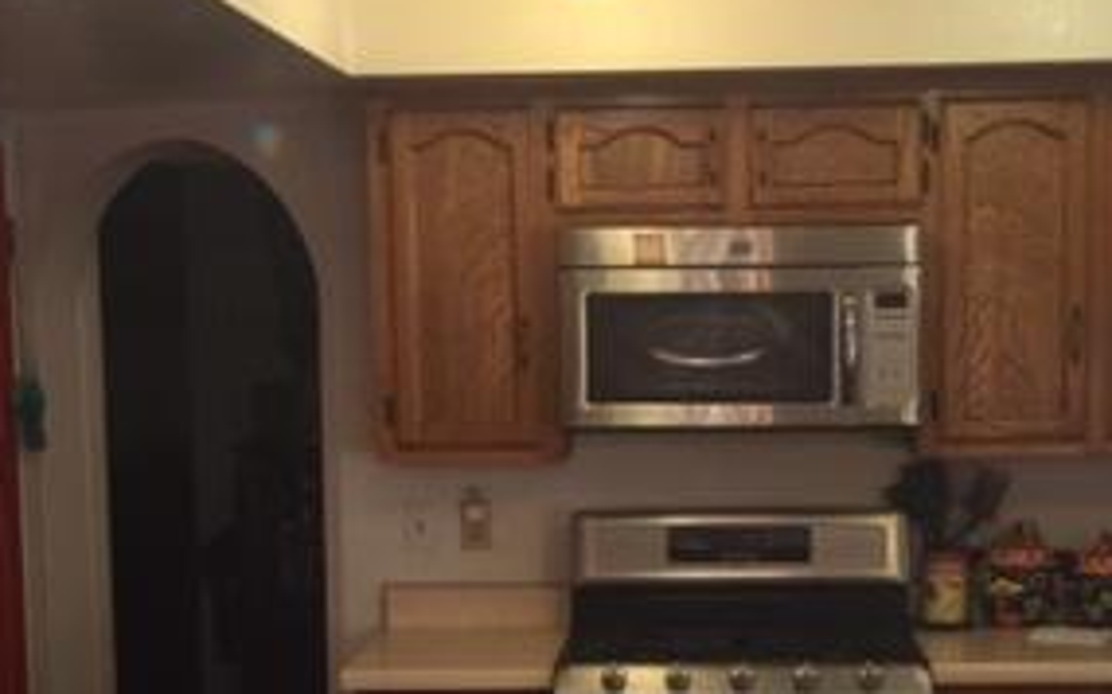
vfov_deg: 18.6
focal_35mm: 69
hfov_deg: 29.7
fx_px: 2091
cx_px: 648
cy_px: 577
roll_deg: +1.1
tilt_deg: -5.1
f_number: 2.2
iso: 50
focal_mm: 4.15
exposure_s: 1/15
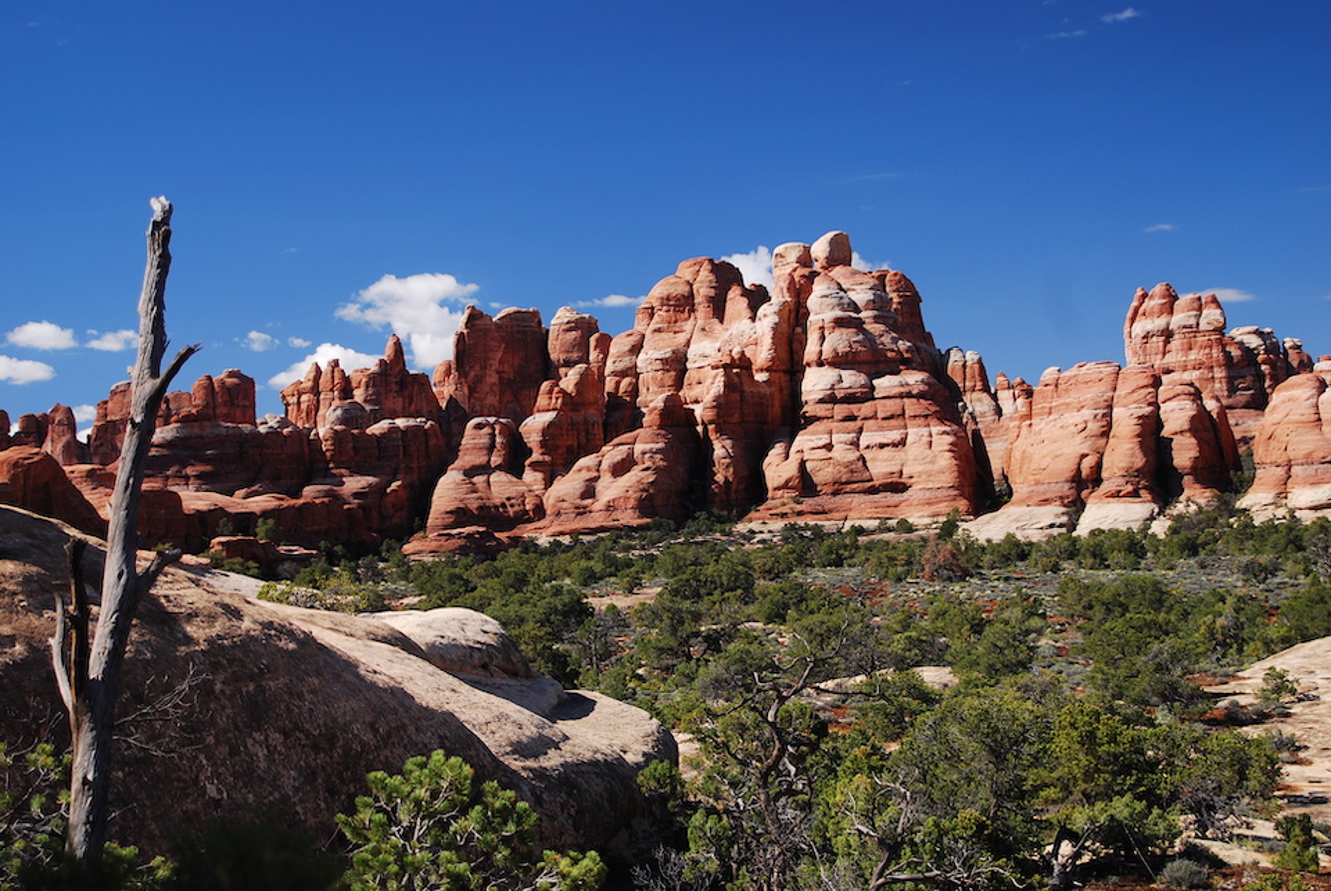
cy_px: 446
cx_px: 666
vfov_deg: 22.7
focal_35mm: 60
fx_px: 2221
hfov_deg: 33.4
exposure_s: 1/200
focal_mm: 40
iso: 100
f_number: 4
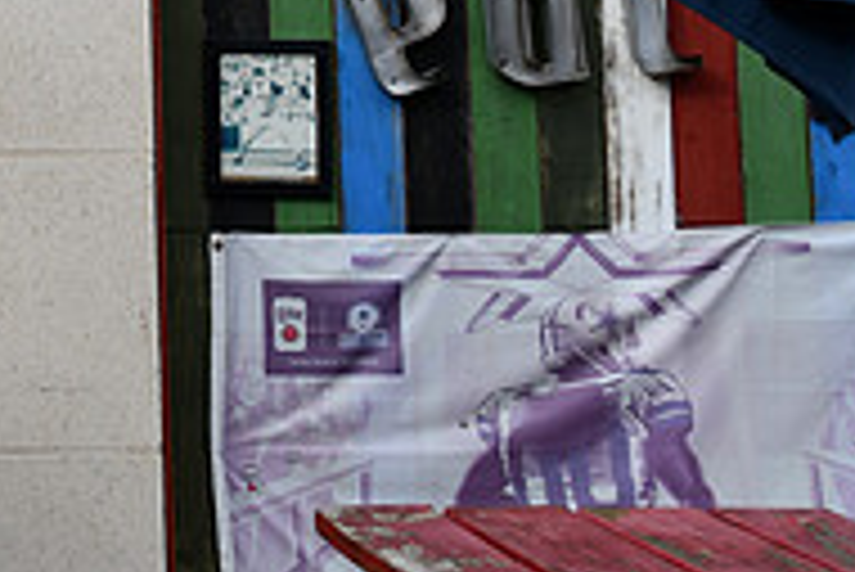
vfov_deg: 11.3
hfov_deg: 16.1
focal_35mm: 119
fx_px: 2828
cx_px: -333
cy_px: -164
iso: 100
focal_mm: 26
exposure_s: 1/250
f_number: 8
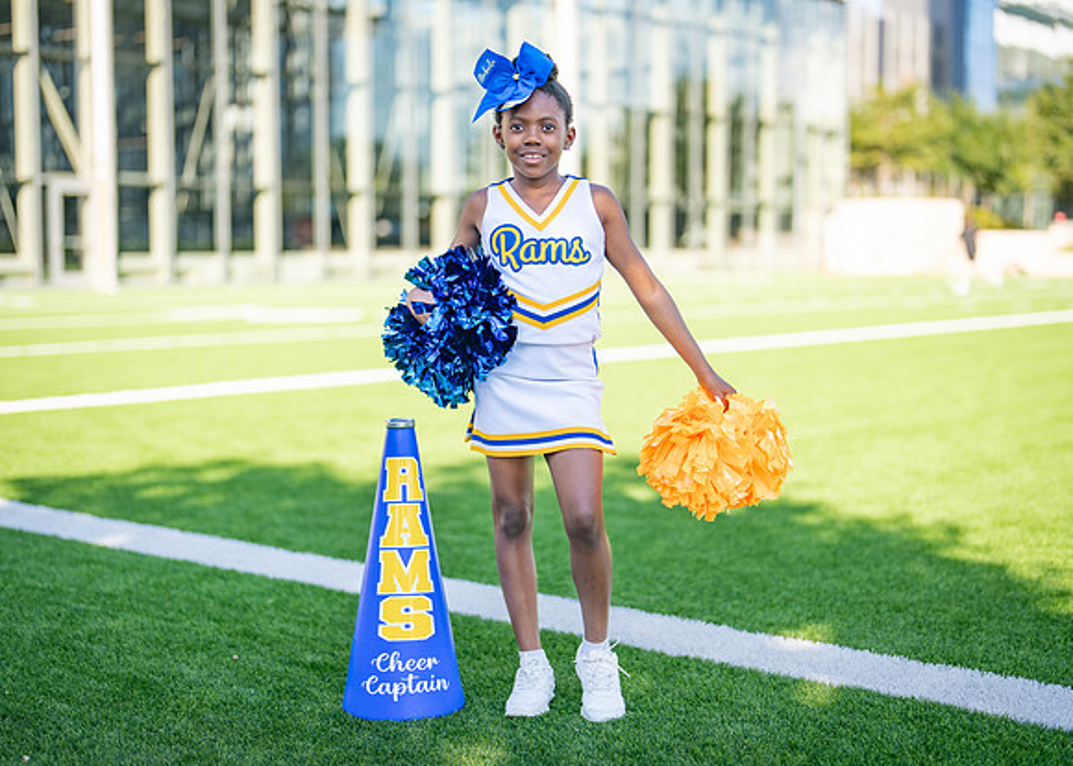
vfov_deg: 26.1
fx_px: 1652
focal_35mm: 54
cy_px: 390
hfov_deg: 36.0
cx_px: 548
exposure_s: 1/2000
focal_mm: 50
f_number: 1.2
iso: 100
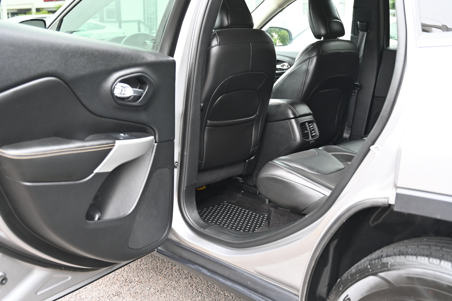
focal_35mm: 38
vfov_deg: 35.0
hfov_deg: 50.7
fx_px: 477
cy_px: 150
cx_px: 226
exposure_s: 1/125
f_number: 4
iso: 900
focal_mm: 38
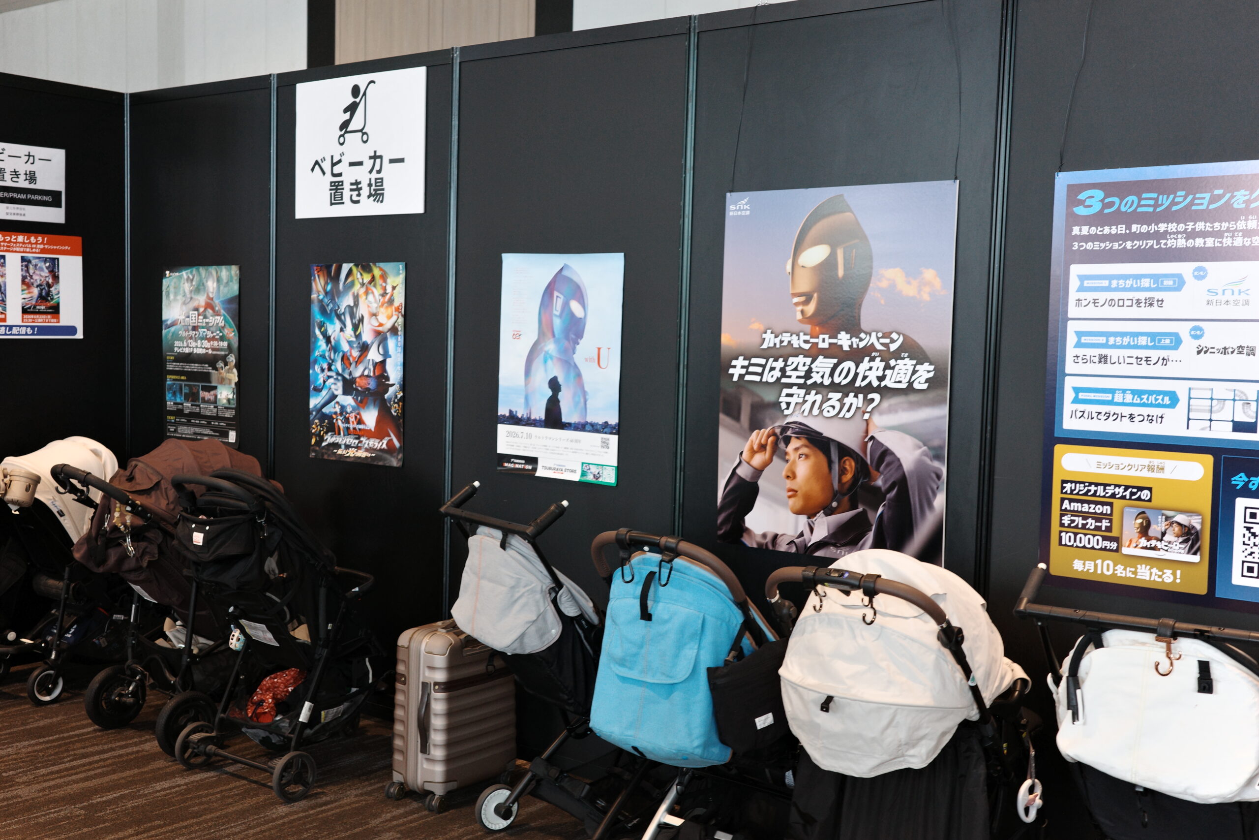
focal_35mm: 40
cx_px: 630
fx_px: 1399
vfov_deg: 33.4
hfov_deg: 48.5
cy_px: 420
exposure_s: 1/60
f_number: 3.5
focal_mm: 26
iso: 400
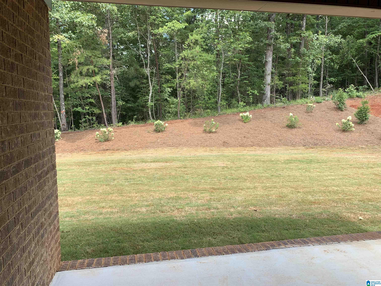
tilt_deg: -8.8
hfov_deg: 67.3
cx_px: 190
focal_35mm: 26
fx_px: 286
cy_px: 143
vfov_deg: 53.1
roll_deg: +0.2
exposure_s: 1/282
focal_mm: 4.25
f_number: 1.8
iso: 25
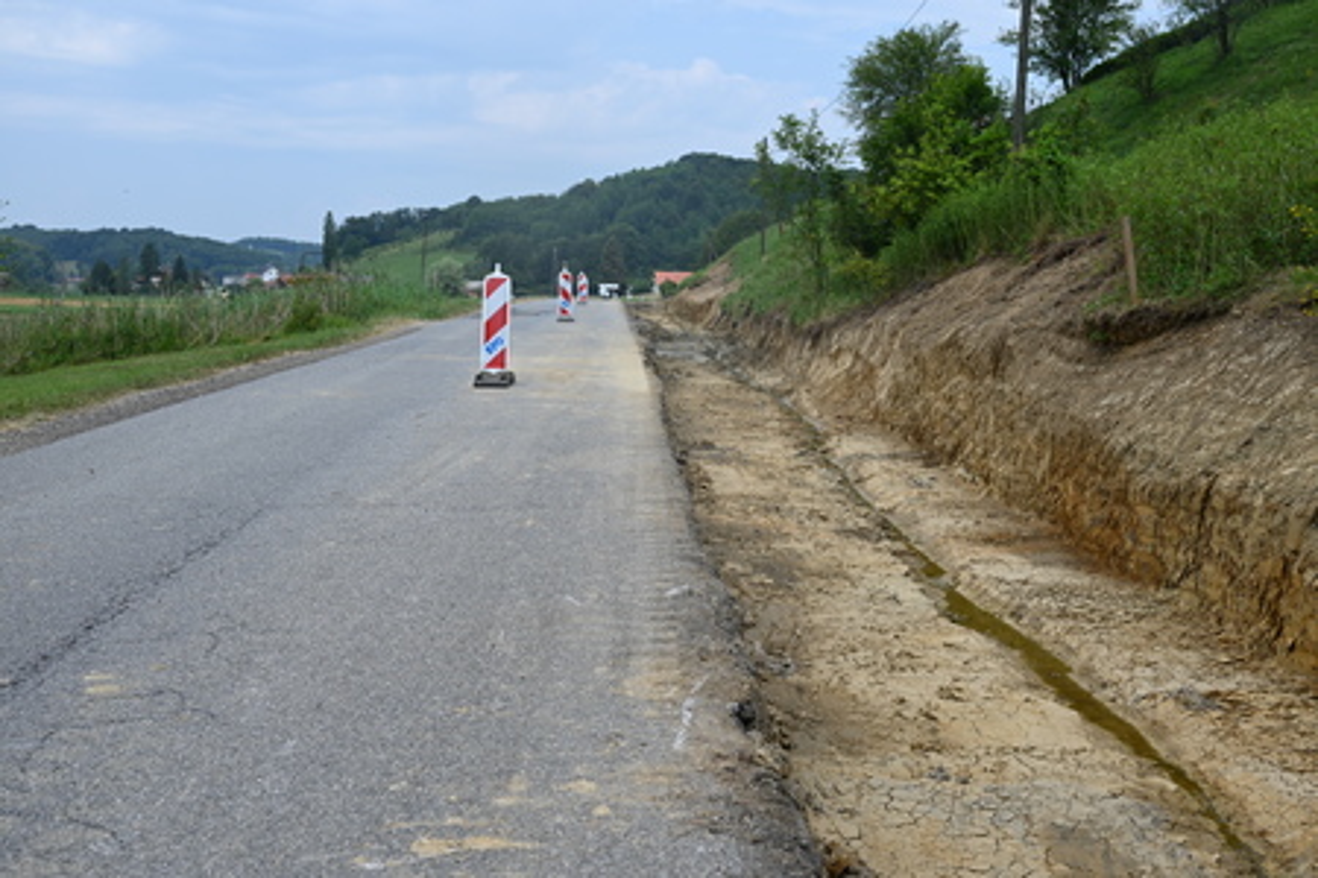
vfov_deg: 36.9
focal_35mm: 36
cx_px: 659
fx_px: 1318
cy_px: 439
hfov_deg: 53.1
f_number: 7.1
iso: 100
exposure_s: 1/320
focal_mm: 36
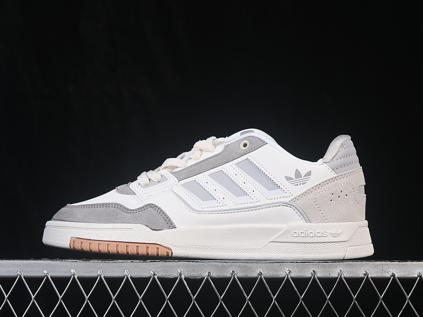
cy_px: 160
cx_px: 210
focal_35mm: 82
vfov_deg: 18.0
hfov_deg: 23.8
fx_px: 1002
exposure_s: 1/80
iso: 160
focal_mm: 50
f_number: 8
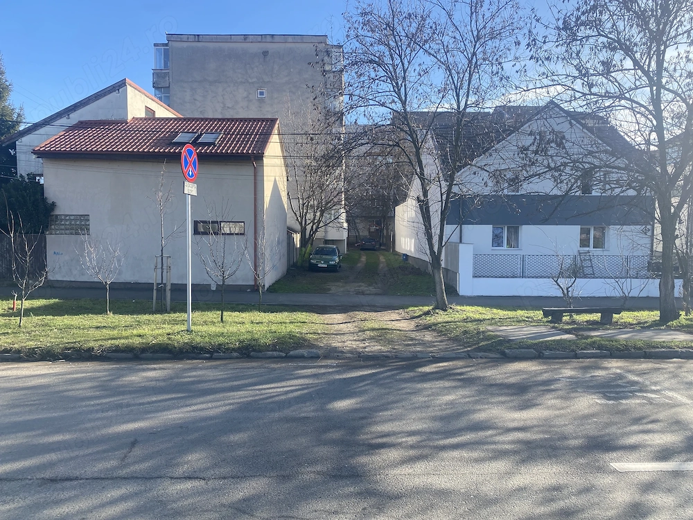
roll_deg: -1.1
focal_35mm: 26
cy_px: 260
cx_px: 346
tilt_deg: -3.4
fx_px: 521
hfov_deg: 67.3
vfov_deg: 53.1
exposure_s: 1/1157
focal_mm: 4.25
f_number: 1.8
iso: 32
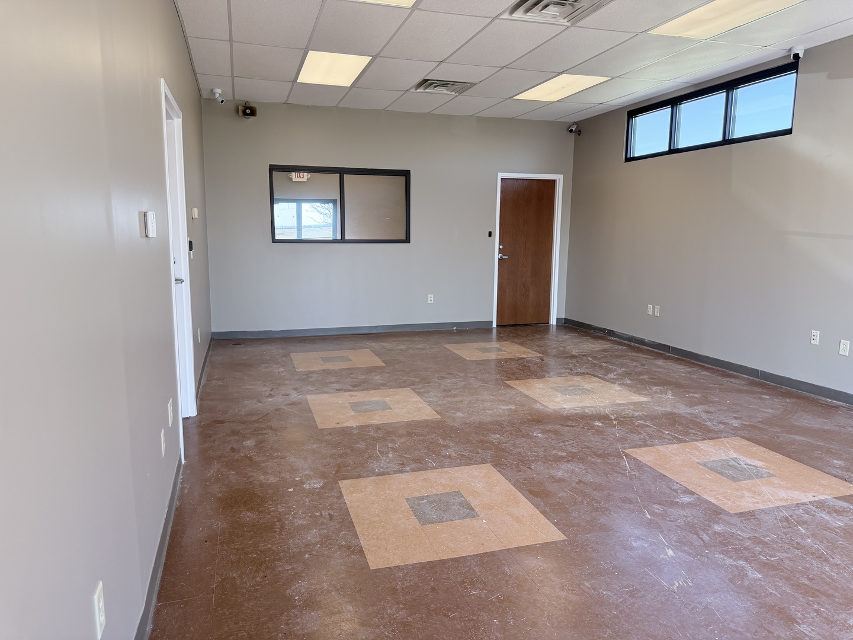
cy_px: 320
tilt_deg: -8.8
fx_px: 591
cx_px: 426
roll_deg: -0.4
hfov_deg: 71.6
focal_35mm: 24
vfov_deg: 56.8
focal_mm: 6.76
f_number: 1.78
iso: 160
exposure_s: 1/224
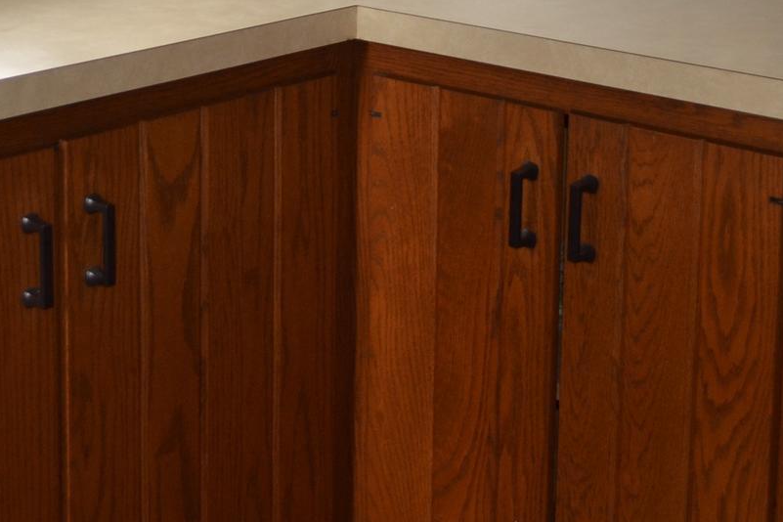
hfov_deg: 22.1
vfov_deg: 14.3
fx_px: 2001
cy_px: -132
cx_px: 371
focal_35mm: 92
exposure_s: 1/80
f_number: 4
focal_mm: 24
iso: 400
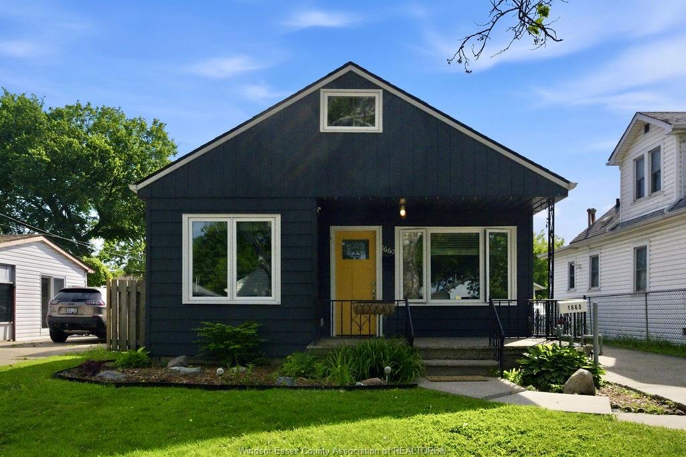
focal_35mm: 24
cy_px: 228
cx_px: 343
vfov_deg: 52.3
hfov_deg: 72.7
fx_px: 466
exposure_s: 1/8000
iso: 800
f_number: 8
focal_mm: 16.3
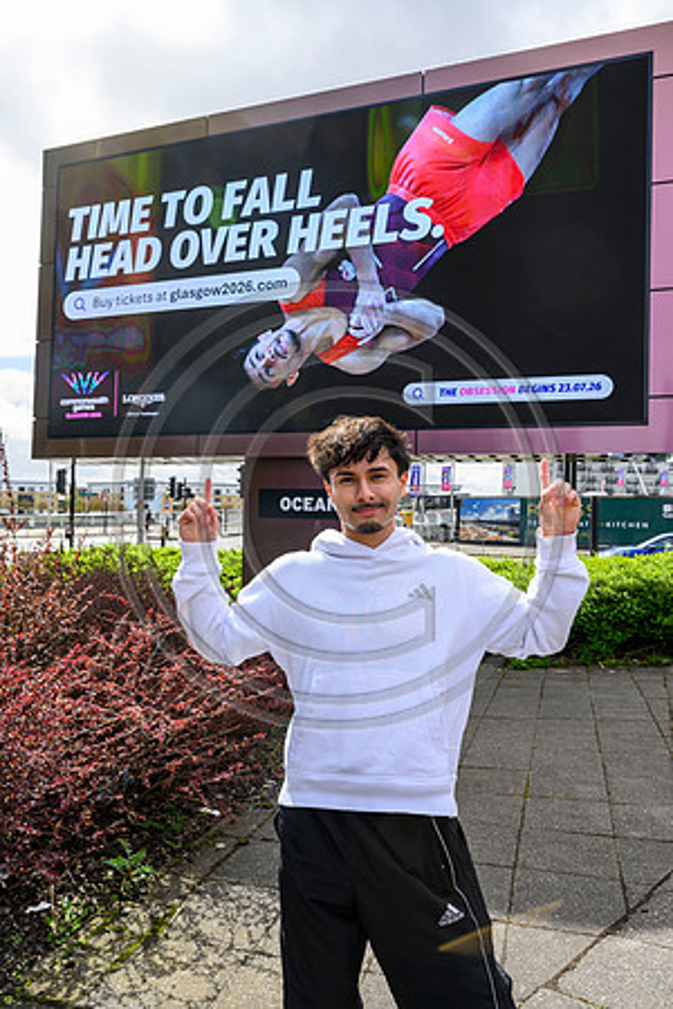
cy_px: 504
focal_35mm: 24
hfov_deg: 53.1
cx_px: 336
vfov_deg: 73.7
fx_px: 673
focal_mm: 24
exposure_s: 1/1000
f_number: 6.3
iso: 500
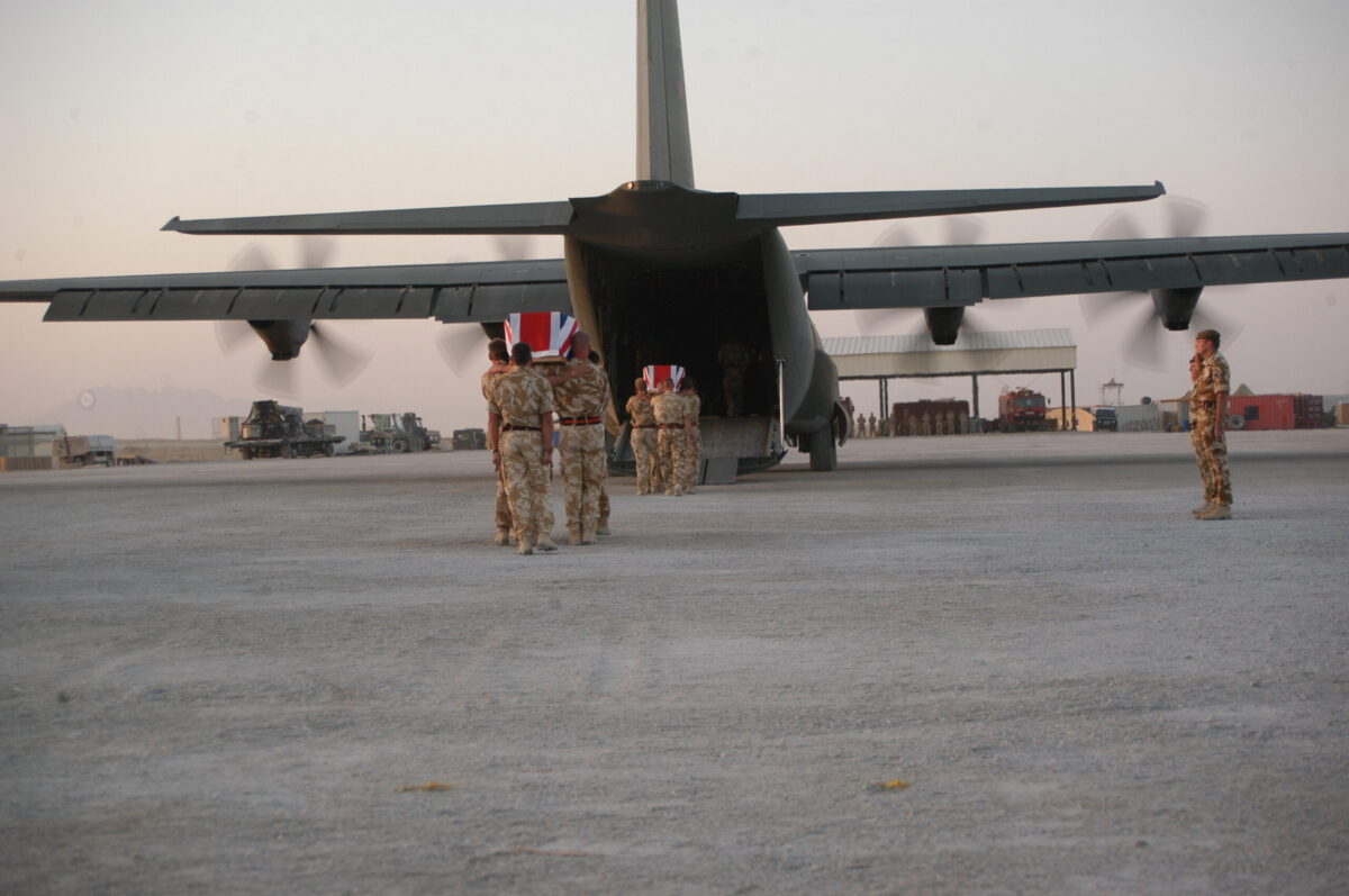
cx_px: 674
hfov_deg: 27.0
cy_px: 448
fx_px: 2807
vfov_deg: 18.1
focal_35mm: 75
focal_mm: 50
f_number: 5.6
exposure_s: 1/125
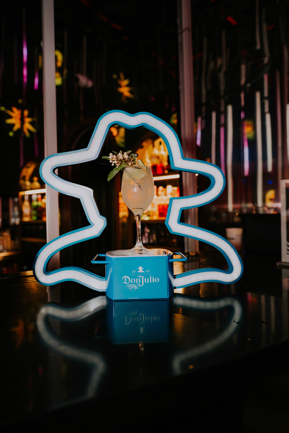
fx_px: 289
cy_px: 216
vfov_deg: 73.7
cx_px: 144
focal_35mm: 24
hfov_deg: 53.1
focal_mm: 24
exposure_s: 1/200
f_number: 2.8
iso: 640
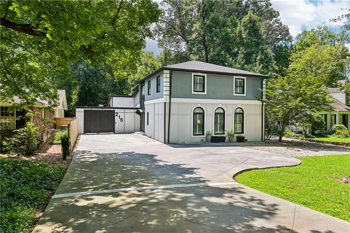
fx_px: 214
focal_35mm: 22
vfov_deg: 57.2
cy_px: 116
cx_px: 175
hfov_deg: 78.6
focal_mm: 22
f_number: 8
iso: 200
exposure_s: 1/200
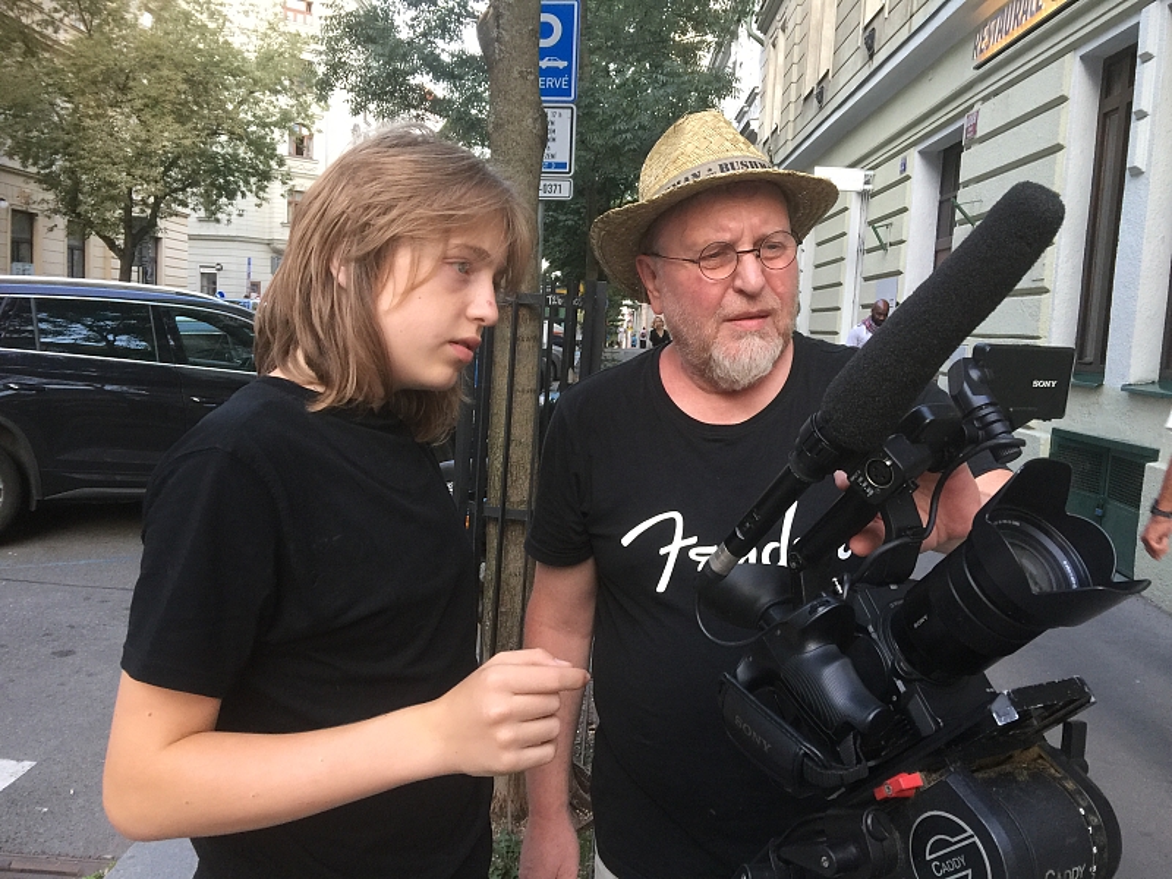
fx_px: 982
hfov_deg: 61.7
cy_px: 440
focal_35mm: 29
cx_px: 586
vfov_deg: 48.2
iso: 64
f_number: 2.2
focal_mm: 4.15
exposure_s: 1/33
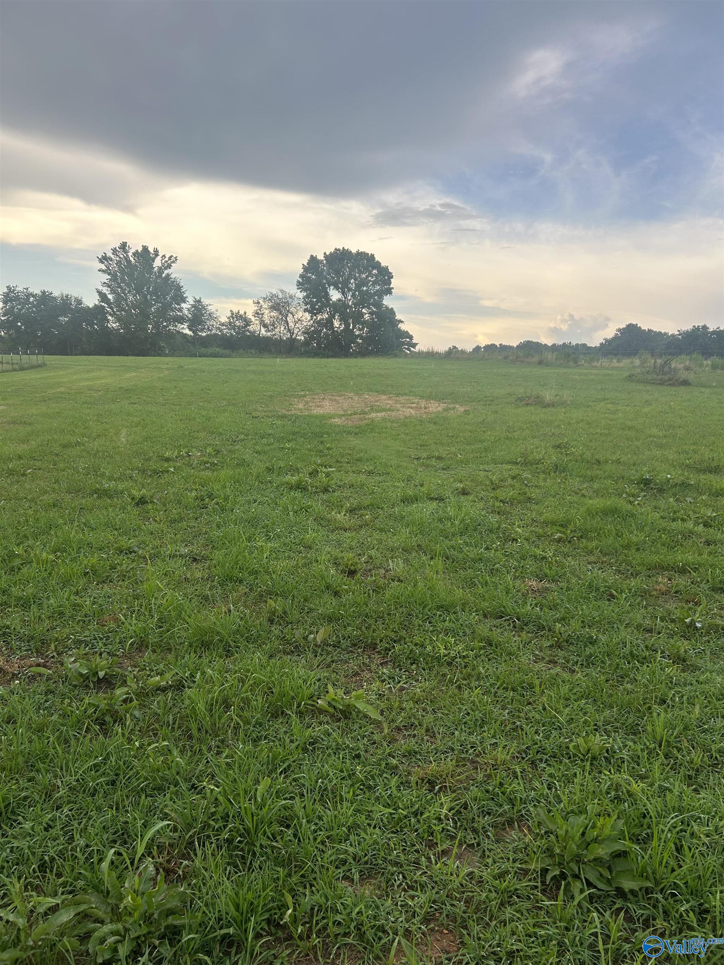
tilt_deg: -7.7
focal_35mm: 26
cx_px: 362
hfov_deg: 53.1
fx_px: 725
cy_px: 482
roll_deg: -1.5
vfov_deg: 67.3
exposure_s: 1/738
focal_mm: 5.7
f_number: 1.5
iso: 50
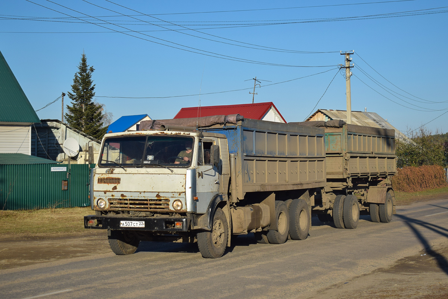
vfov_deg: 22.6
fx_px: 747
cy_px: 150
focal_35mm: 60
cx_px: 224
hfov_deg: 33.4
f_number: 7.1
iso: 200
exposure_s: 1/1600
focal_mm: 40
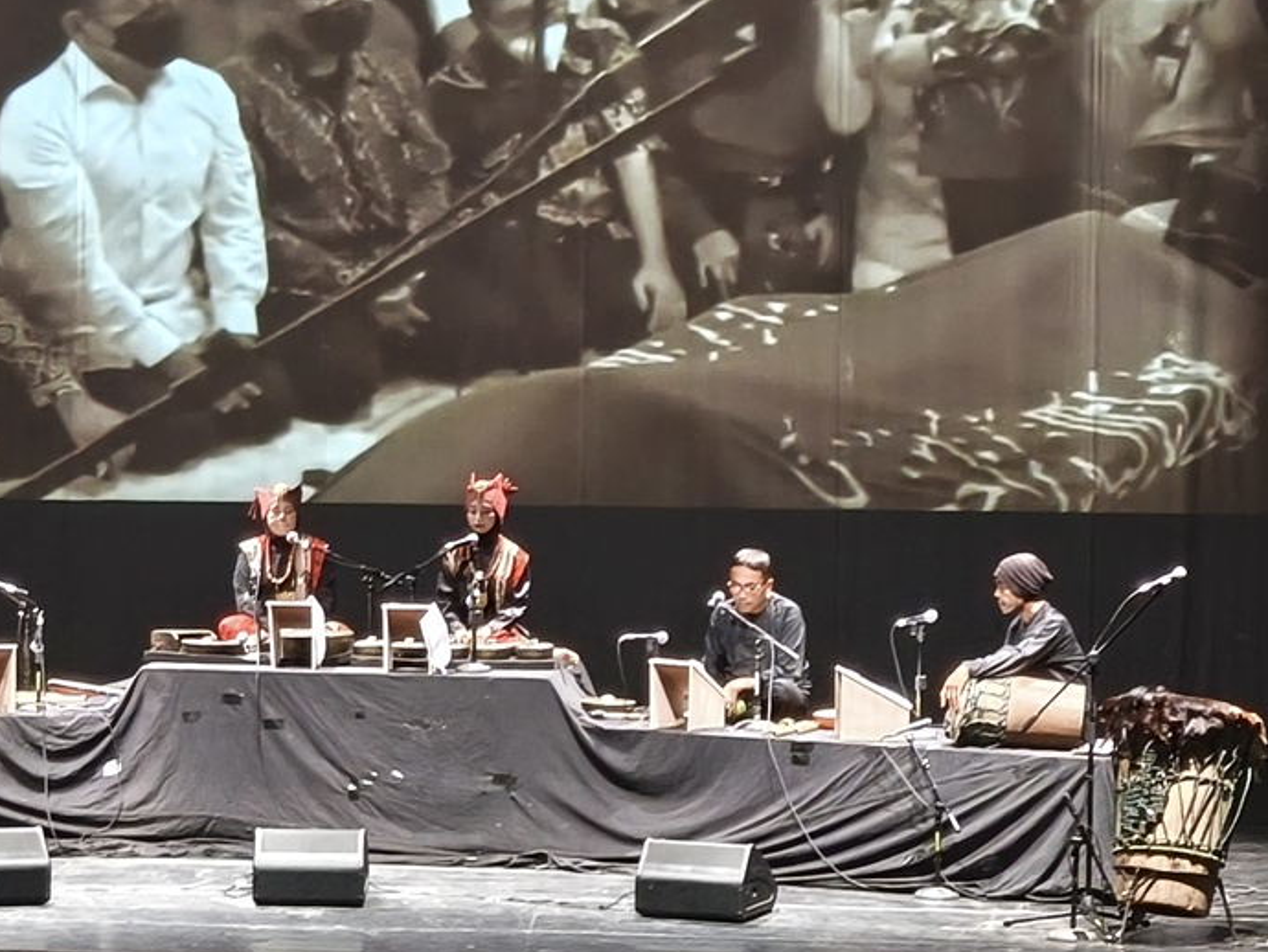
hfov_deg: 13.9
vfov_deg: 10.4
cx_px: 390
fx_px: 5203
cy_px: 315
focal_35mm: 142
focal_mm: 7.1
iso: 3200
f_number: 1.9
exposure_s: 1/33.3
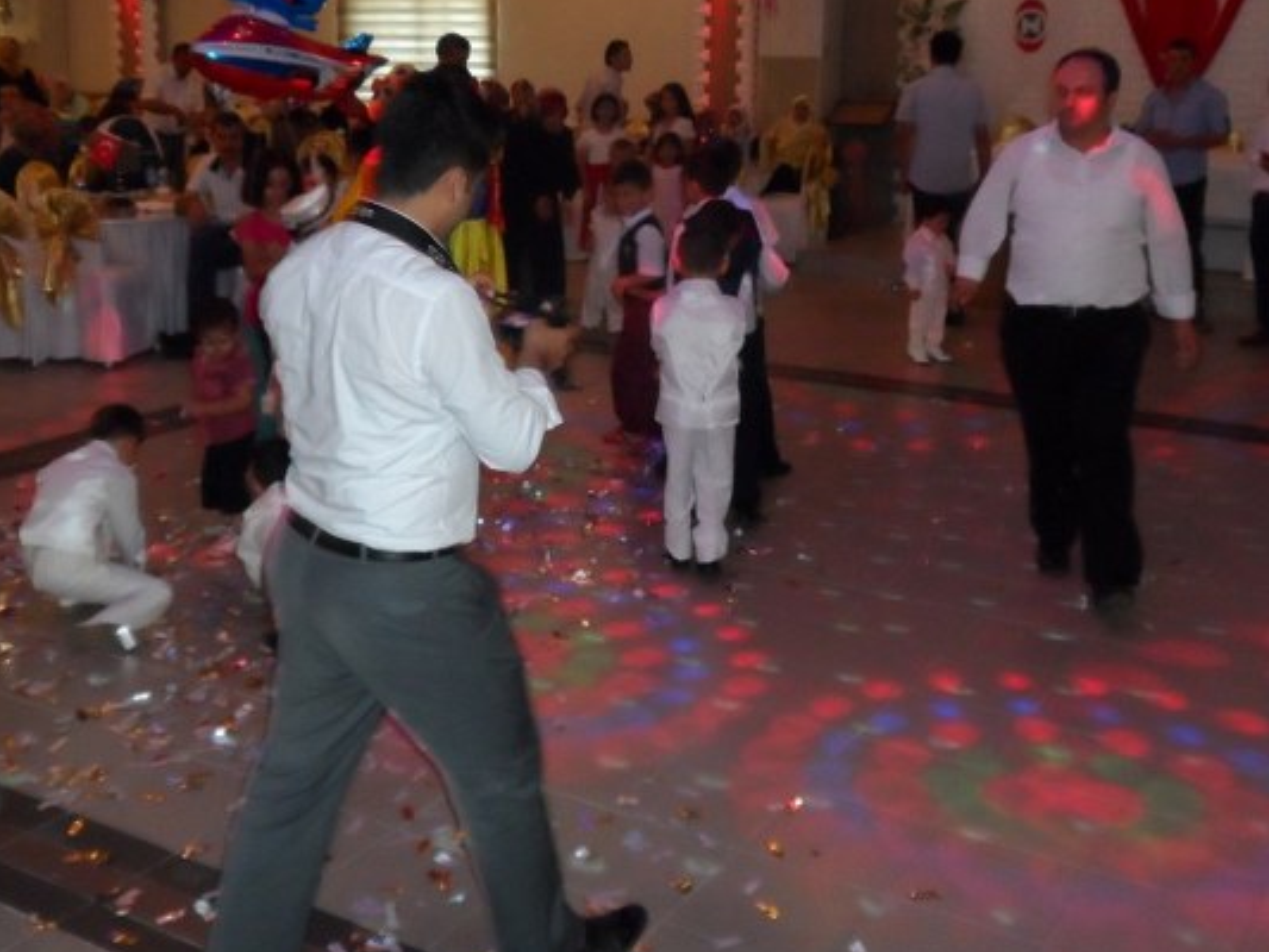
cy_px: 288
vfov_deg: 33.9
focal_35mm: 42
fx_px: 1540
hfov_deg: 44.7
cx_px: 586
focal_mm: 4.9
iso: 400
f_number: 3.1
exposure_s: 1/30
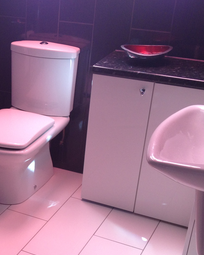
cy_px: 192
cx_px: -13
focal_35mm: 71
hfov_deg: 20.6
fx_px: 536
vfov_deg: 26.4
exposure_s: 1/40
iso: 50
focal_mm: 4.28
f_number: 2.4
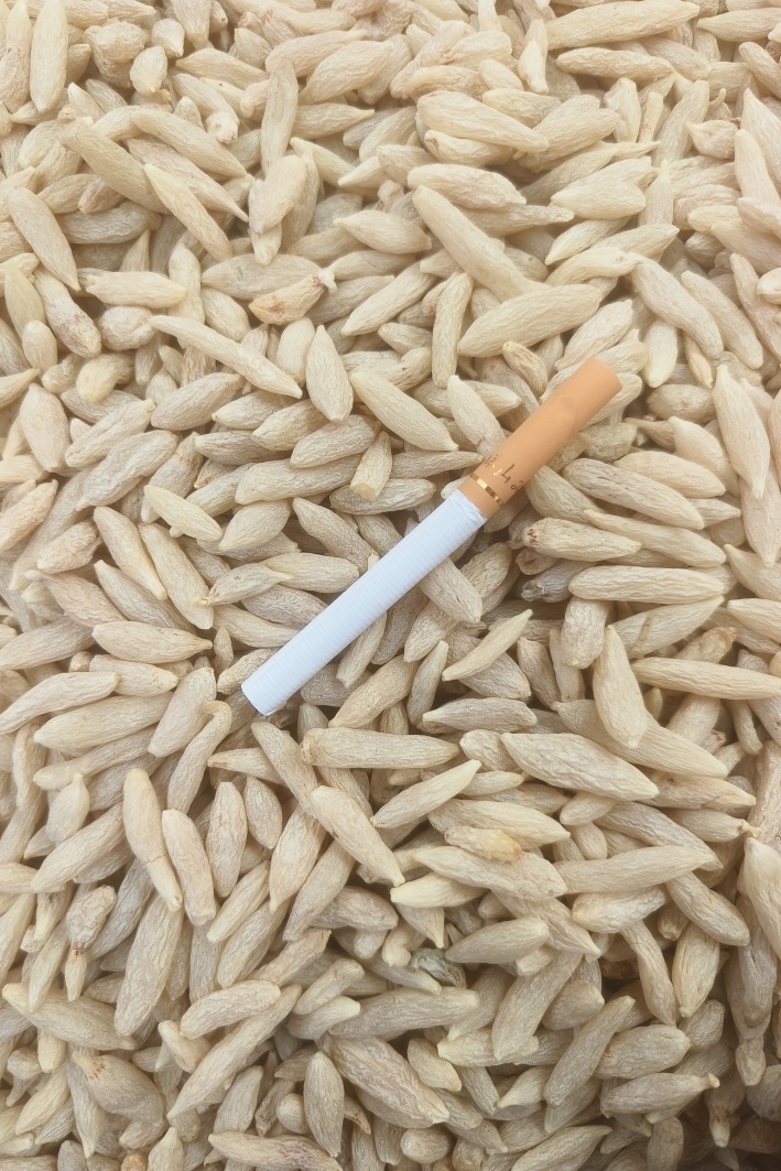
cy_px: 584
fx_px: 781
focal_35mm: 24
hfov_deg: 53.0
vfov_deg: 73.7
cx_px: 341
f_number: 1.75
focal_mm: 5.5
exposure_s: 1/100
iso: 116
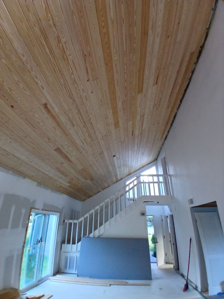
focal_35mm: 17
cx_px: 112
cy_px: 150
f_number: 2.2
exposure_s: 1/30
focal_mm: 1.4
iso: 160
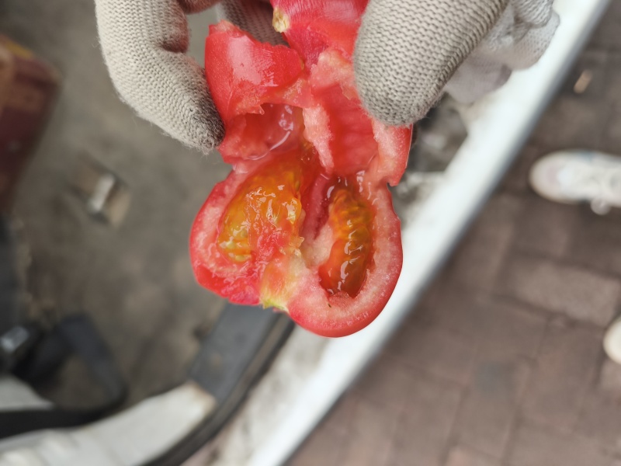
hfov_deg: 73.9
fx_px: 413
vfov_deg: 58.9
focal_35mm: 23
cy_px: 233
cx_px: 310
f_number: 1.6
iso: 250
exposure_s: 1/100
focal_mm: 5.84
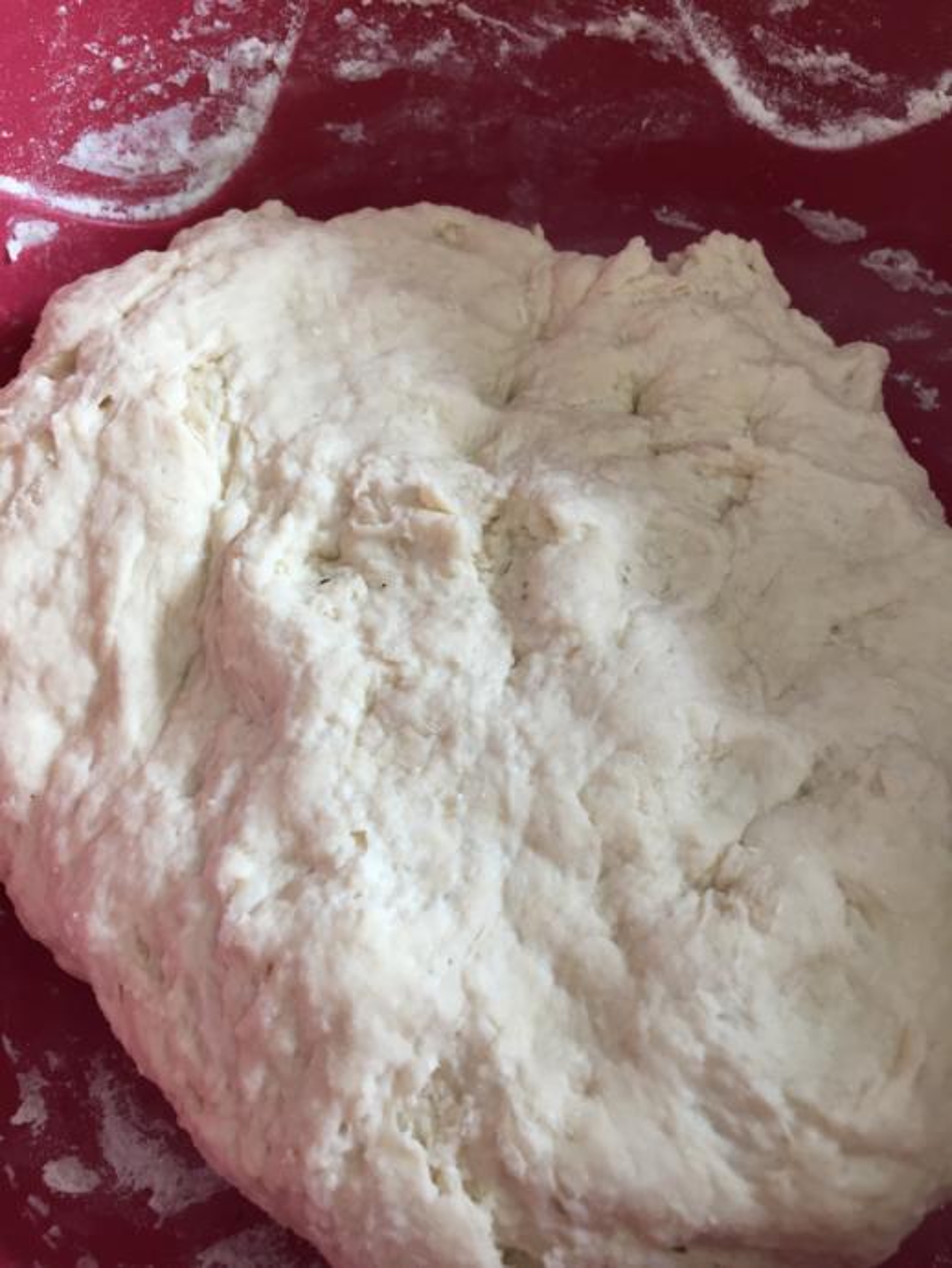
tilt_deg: -65.4
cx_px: 476
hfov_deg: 48.3
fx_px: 1063
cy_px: 634
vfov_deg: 61.6
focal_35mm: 29
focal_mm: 4.15
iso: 100
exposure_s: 1/33
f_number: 2.2
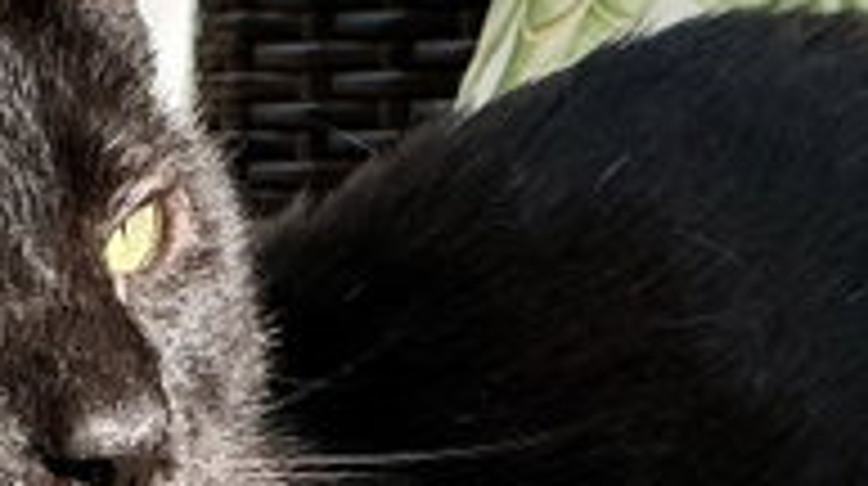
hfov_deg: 25.9
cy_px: 538
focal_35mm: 82
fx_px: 1885
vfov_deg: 14.3
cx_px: 382
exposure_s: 1/362
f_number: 1.8
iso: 25
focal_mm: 3
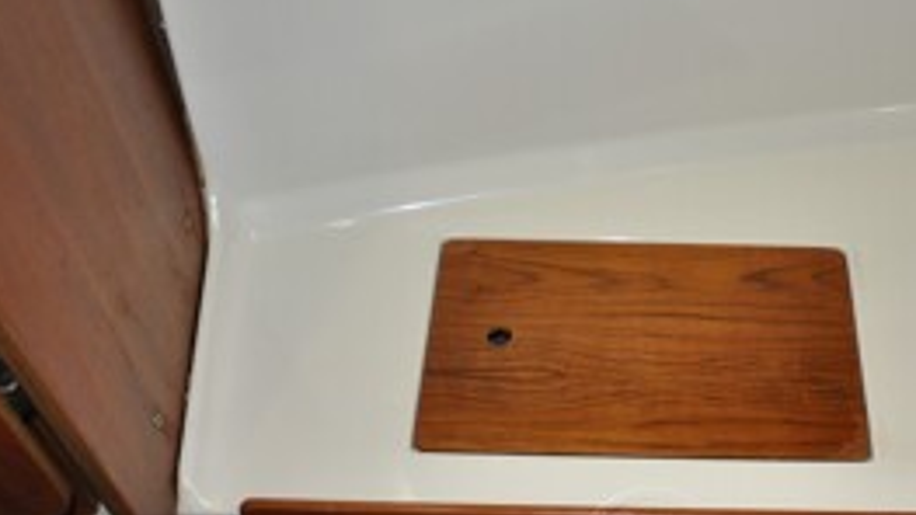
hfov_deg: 44.4
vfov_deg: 26.4
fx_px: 1093
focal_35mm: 45
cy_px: 338
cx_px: 651
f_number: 3.5
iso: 800
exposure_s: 1/60
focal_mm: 18
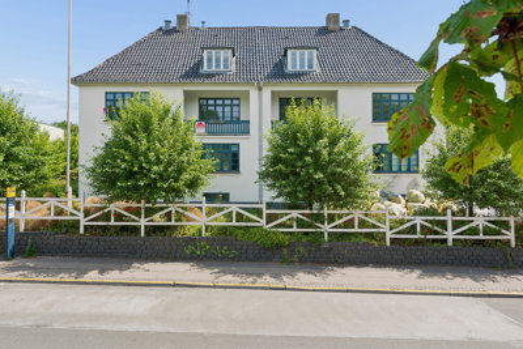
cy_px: 174
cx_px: 262
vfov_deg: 55.1
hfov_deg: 76.1
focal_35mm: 23
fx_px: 334
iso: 200
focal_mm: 23
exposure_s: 1/125
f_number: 10
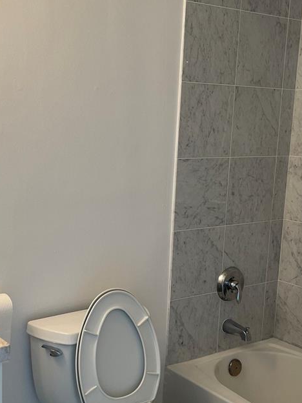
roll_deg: -1.3
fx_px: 582
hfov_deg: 29.0
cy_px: 220
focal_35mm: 50
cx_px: 106
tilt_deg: -11.1
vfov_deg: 38.2
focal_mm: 5.1
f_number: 1.6
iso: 100
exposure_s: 1/120
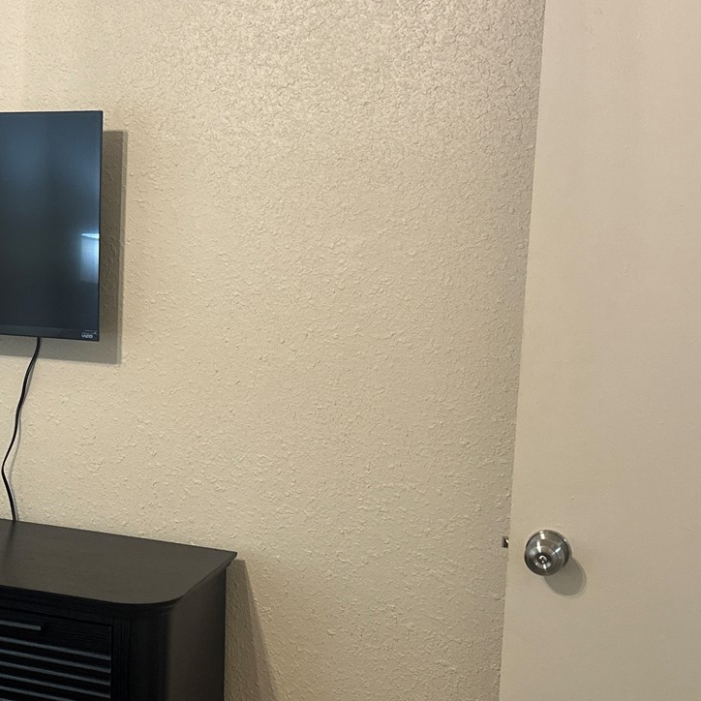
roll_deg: -0.1
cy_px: 376
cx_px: -4
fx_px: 1375
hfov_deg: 27.0
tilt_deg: -7.5
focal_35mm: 60
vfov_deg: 28.6
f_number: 1.78
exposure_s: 1/60
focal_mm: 6.86
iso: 200
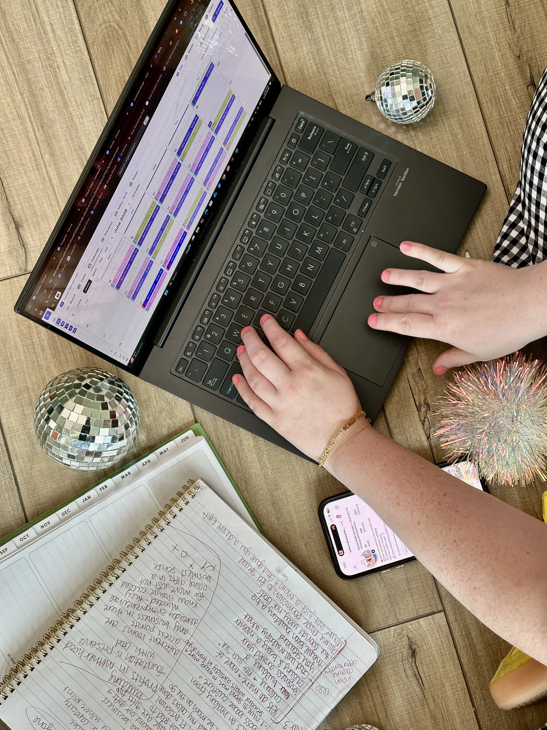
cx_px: 274
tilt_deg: -85.3
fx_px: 1011
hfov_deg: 30.3
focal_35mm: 48
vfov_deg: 39.7
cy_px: 365
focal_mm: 6.86
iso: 80
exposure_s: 1/94
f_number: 1.78
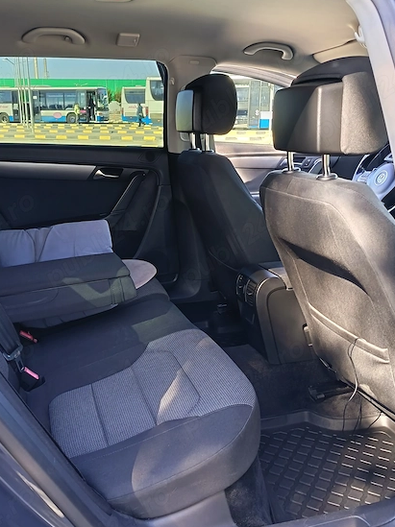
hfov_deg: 40.6
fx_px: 533
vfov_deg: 52.6
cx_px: 175
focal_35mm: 35
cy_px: 272
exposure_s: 1/50
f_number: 1.75
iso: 447
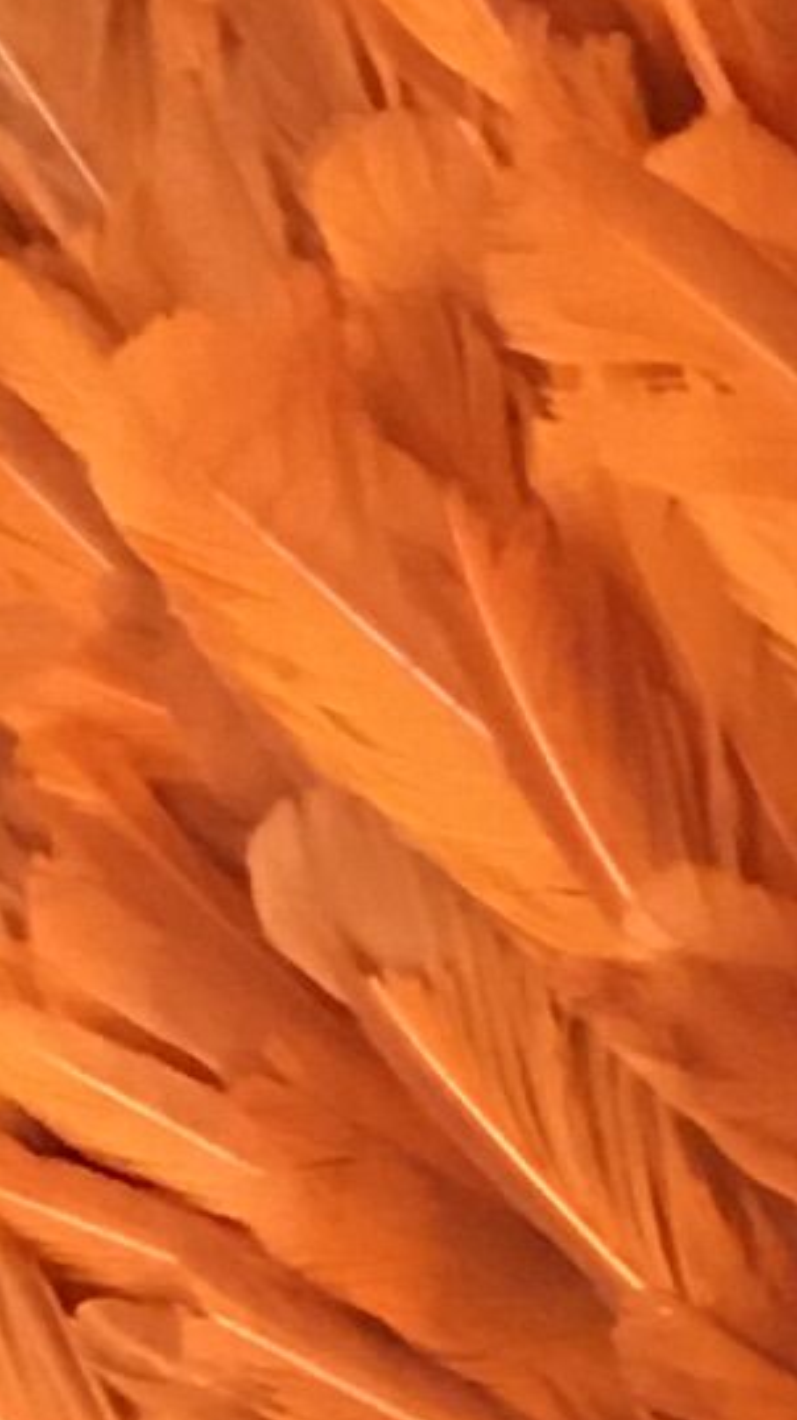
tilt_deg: +7.8
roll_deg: -3.3
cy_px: 2827
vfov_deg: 8.6
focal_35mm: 237
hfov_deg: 4.9
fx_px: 8918
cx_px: 2130
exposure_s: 1/17
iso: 125
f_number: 2.2
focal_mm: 4.15
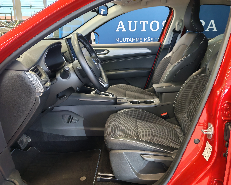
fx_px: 239
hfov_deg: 51.5
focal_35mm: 35
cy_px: 92
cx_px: 121
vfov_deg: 42.2
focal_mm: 6.12
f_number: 1.9
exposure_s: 1/100
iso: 500
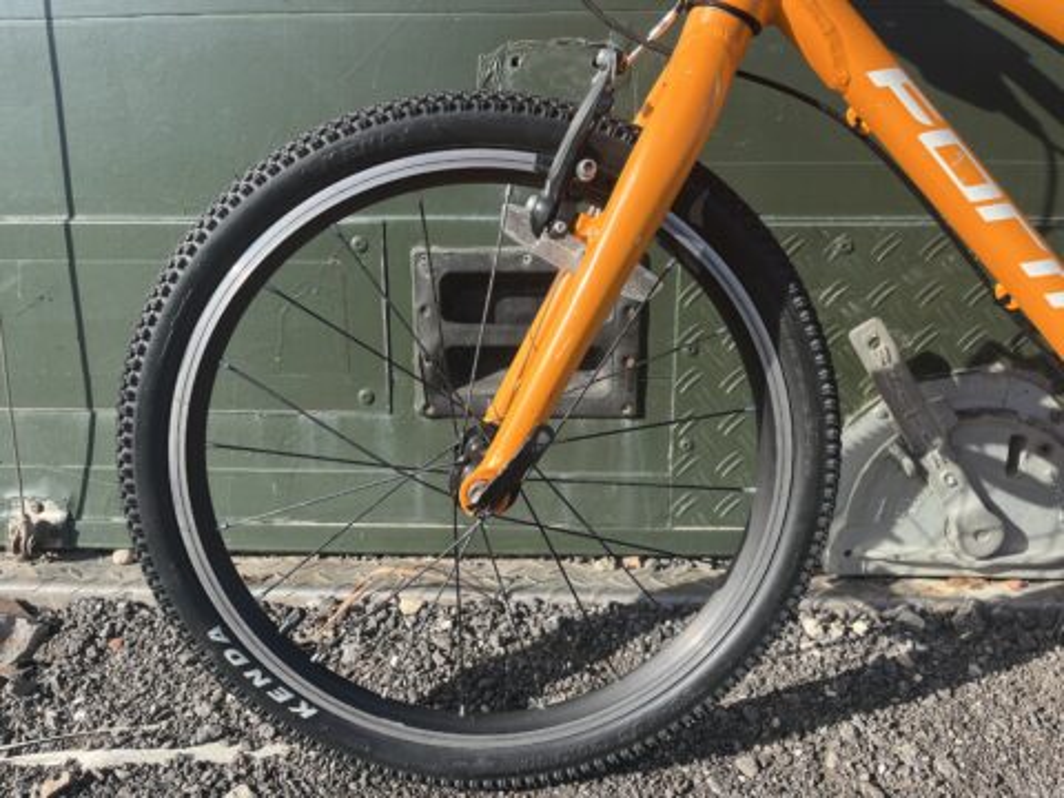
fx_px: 799
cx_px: 532
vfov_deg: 53.1
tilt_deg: -12.0
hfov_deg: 67.3
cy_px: 399
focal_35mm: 26
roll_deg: +1.1
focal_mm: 5.1
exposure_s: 1/1339
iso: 50
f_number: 1.6
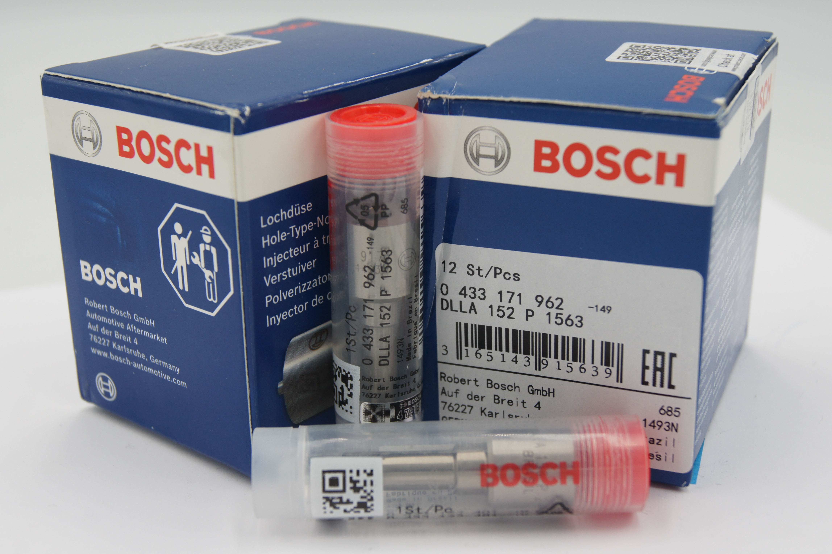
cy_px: 277
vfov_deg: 25.7
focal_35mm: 52
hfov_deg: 37.9
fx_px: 1213
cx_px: 416
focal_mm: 35
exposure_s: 1/125
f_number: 5.6
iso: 200
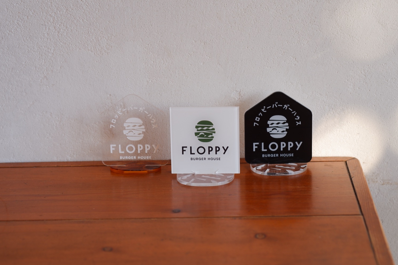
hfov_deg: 21.2
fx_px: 1061
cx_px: 205
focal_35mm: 96
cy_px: 140
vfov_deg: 14.2
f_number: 4
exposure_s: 1/105
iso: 200
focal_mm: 60
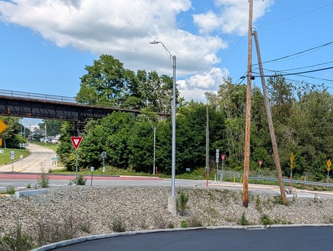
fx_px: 472
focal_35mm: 49
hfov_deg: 35.8
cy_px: 194
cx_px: 318
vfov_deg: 29.2
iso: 20
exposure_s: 1/1214
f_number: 1.68
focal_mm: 6.9
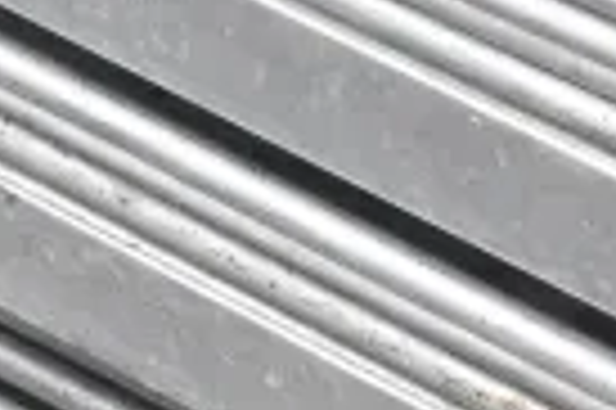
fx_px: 6276
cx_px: -661
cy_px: 687
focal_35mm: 367
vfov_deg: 3.7
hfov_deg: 5.5
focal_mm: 55
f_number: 14
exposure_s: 1/800
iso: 6400
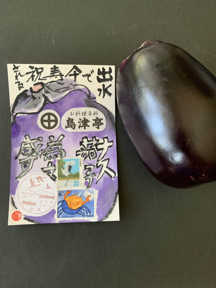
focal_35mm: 26
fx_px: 216
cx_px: 108
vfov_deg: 67.3
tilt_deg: -80.7
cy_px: 144
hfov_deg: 53.1
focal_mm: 4.25
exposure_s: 1/52
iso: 400
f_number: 1.8
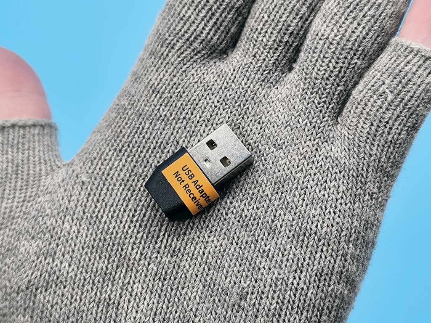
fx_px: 722
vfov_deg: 25.2
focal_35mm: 58
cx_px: 216
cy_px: 162
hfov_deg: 33.2
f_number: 1.65
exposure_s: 1/100
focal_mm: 6.14
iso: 250
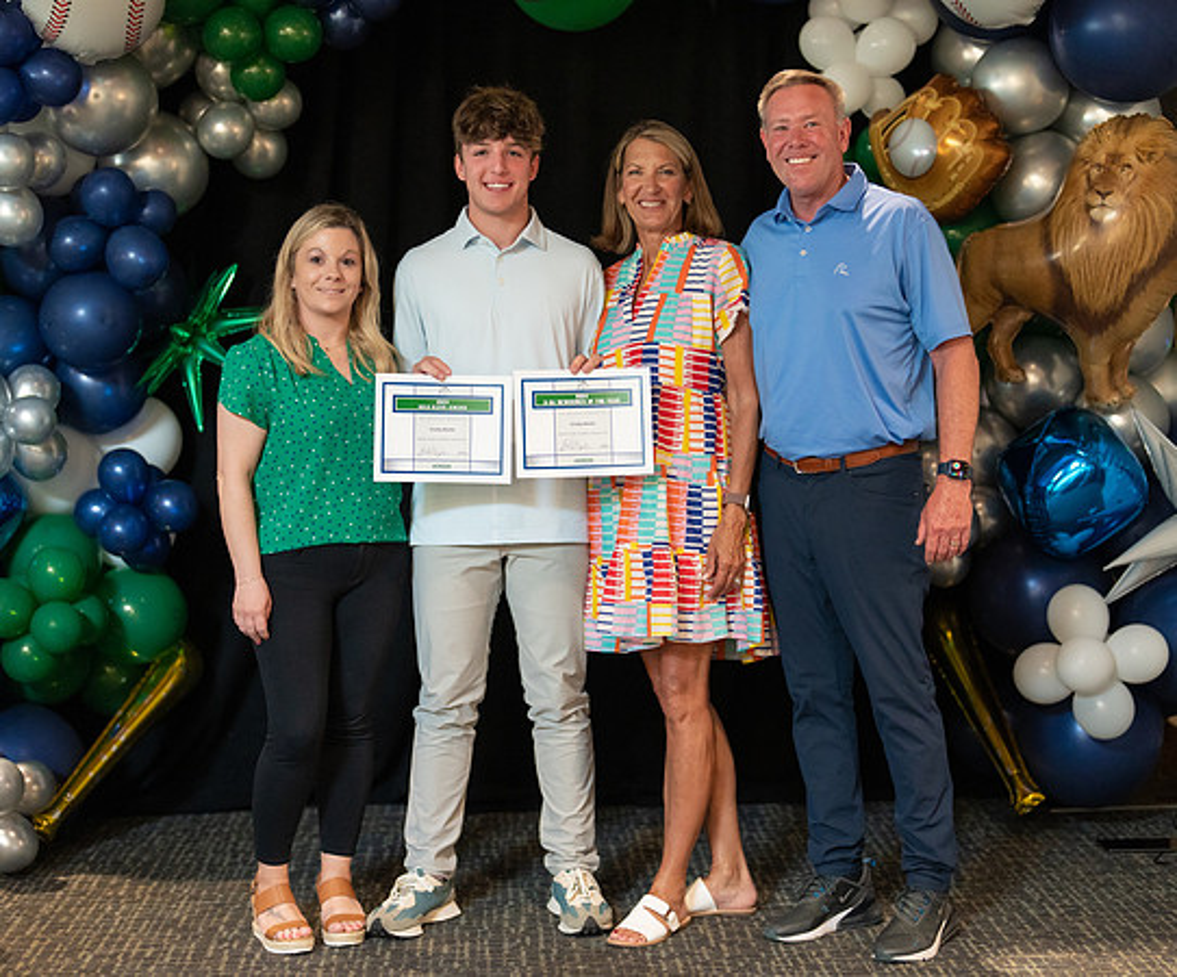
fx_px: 2184
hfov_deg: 30.2
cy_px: 500
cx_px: 619
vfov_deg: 25.2
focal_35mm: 62
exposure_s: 1/320
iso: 1600
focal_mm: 50
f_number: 1.2
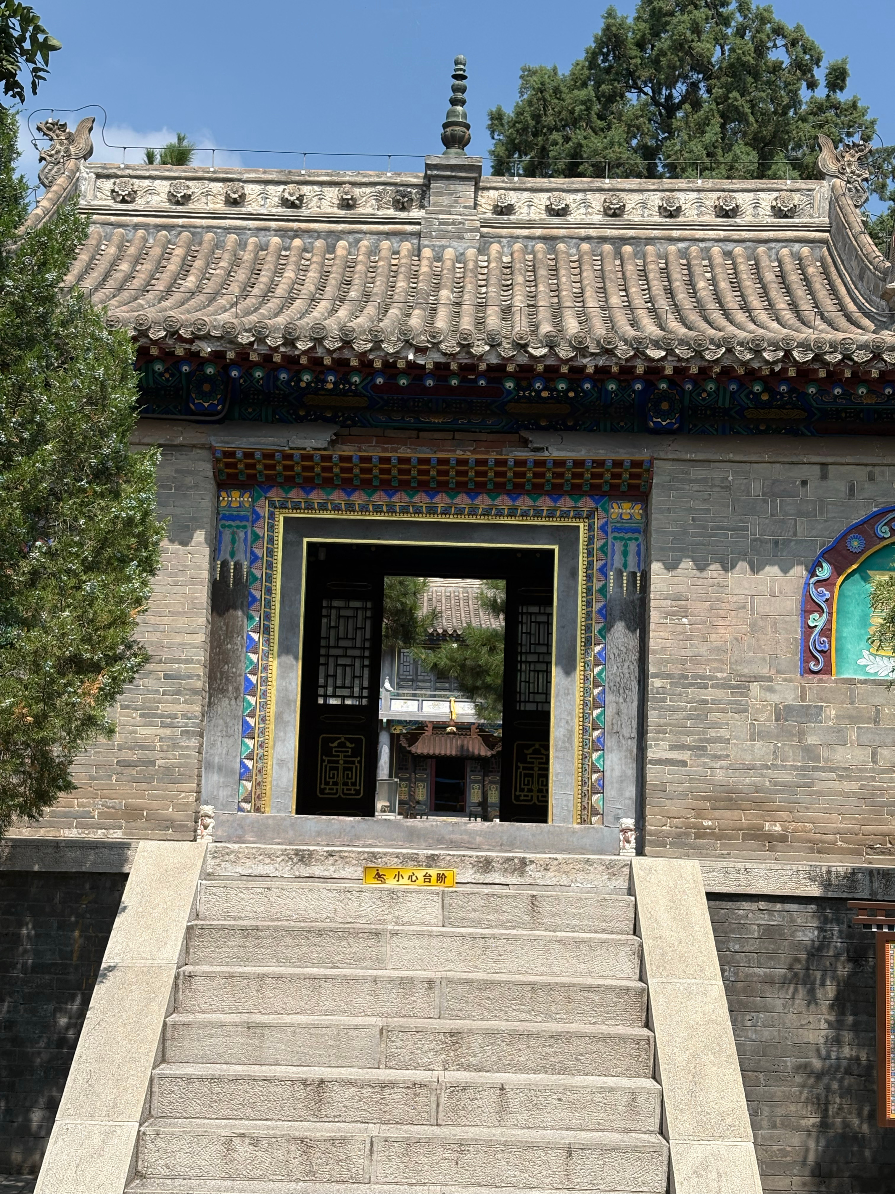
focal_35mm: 52
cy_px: 597
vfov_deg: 36.8
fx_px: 1793
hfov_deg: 28.0
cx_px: 448
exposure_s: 1/2865
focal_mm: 5.96
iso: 32
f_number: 1.6
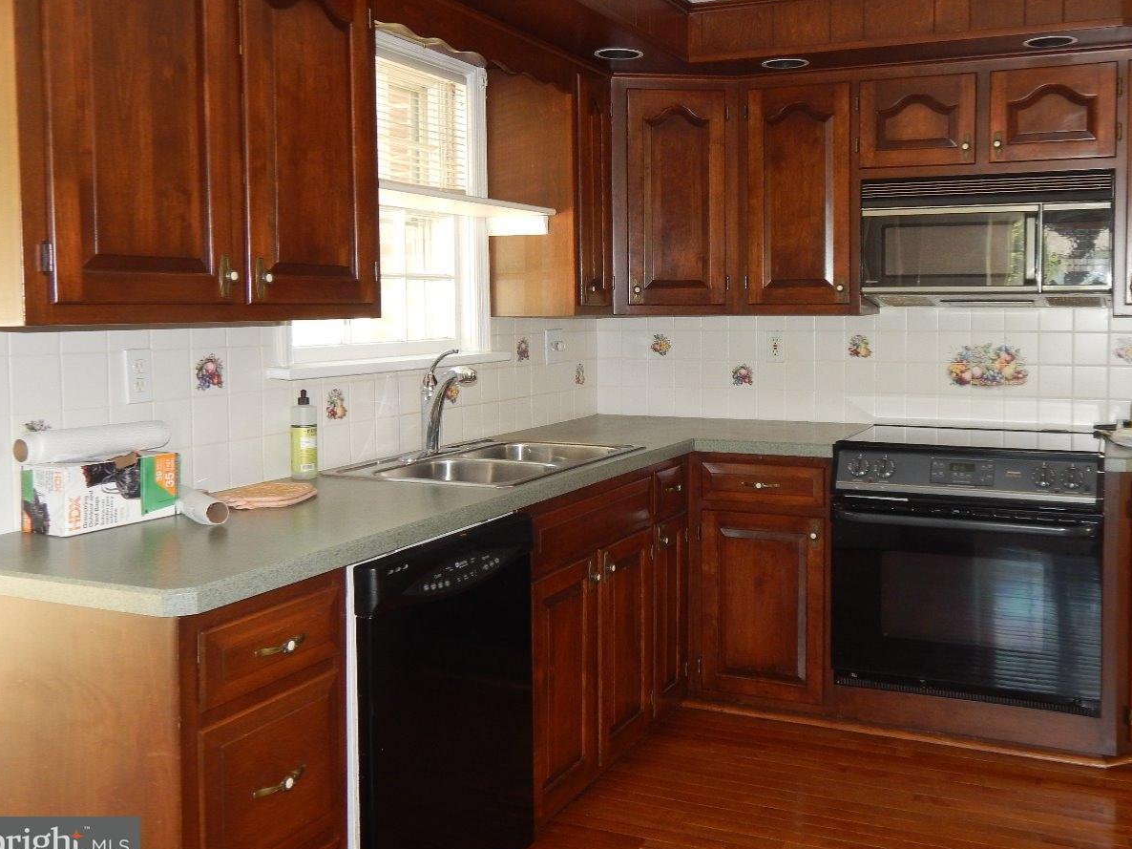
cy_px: 355
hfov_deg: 53.7
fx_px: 1112
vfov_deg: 41.7
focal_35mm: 34
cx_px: 660
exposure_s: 1/30
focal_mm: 5.1
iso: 200
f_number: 3.2
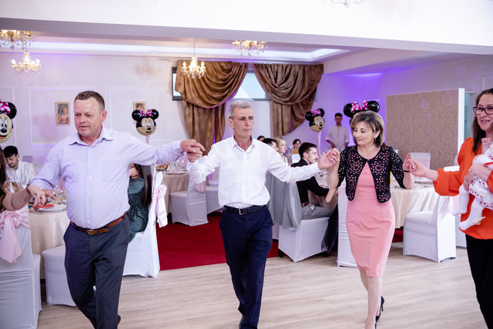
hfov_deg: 54.4
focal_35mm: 35
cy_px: 164
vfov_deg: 37.9
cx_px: 246
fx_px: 479
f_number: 2
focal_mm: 23
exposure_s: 1/200
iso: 640
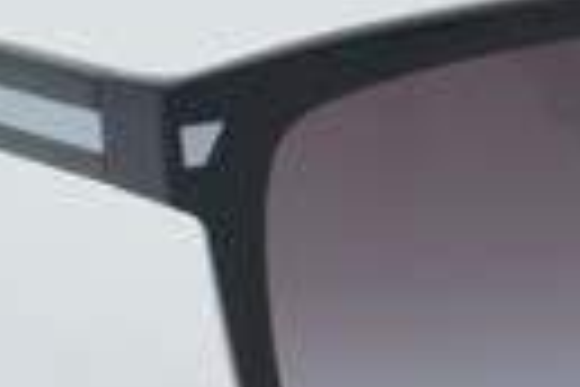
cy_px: 122
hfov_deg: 9.8
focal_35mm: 209
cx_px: 522
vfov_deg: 6.6
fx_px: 3360
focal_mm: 45
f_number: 32
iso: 100
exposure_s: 1/4
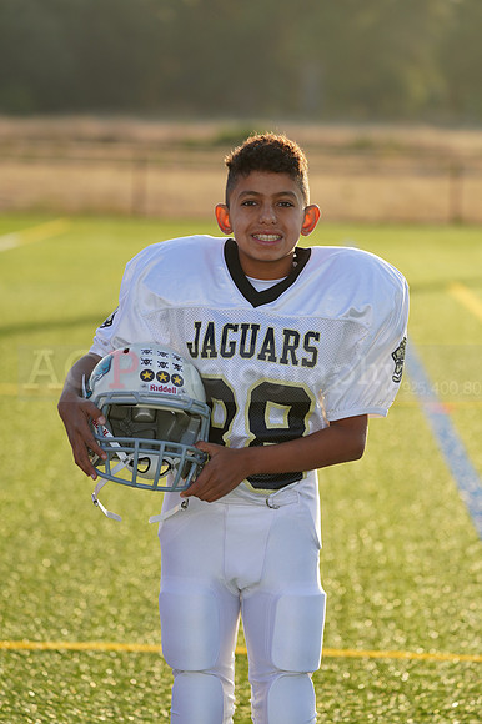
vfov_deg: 10.3
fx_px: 4021
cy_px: 362
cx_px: 241
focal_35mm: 200
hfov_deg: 6.9
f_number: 5.6
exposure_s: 1/250
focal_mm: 200
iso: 100
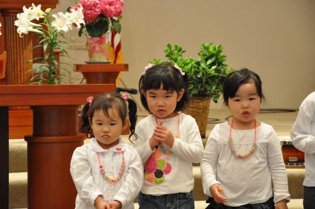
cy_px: 104
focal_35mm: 112
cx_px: 158
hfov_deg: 18.2
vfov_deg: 12.1
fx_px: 983
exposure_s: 1/30
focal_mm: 75
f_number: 6.3
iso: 2000
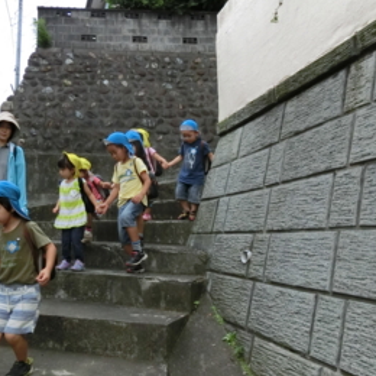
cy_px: 166
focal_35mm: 34
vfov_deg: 48.4
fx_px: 418
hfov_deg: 47.4
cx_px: 114
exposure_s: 1/1000
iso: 500
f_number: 3.5
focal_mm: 4.5
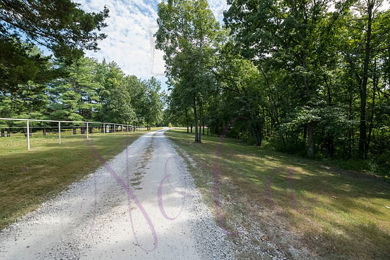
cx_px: 199
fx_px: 157
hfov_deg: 102.3
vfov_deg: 79.2
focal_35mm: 15
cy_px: 127
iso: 800
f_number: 7.1
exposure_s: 1/640
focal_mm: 14
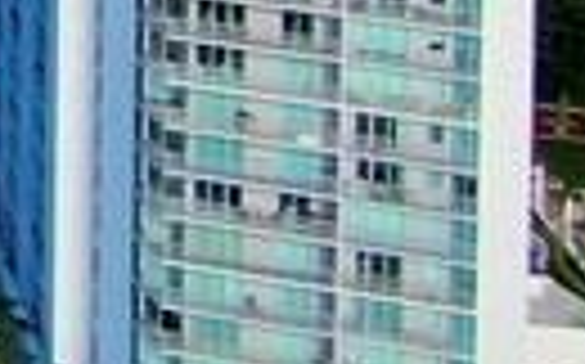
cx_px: -1647
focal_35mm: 276
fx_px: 4397
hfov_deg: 6.4
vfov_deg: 4.4
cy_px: -1047
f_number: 3.2
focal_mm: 5.57
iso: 100
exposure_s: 1/800
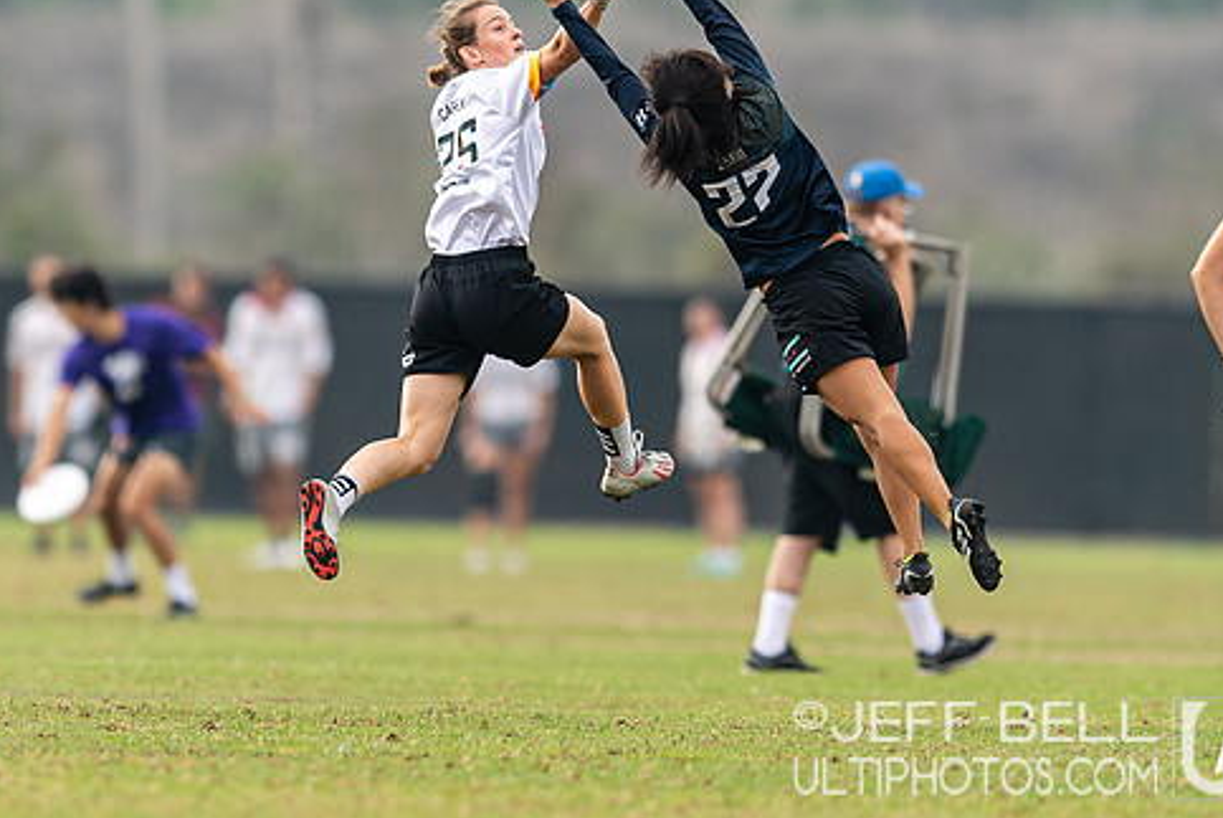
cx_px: 443
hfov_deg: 1.9
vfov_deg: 1.3
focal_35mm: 1101
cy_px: 252
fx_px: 37436
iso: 200
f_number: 2.8
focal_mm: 400
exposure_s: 1/1250
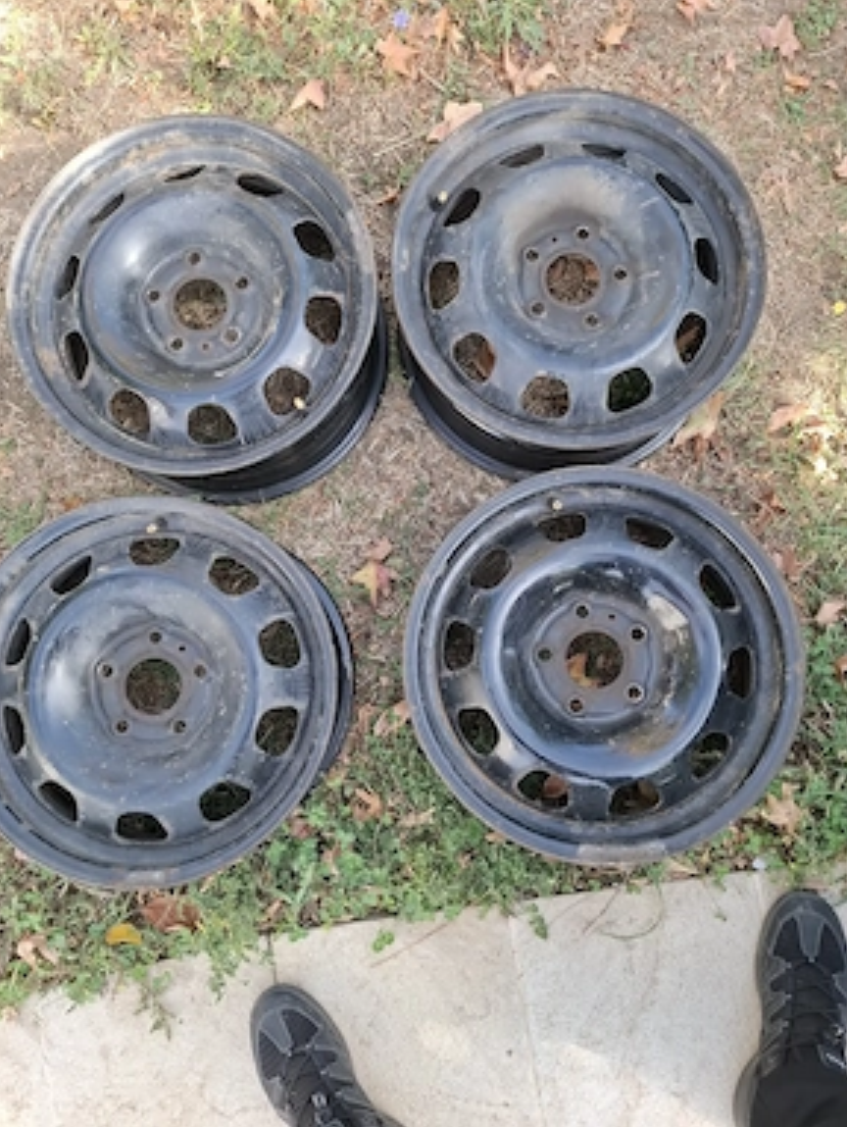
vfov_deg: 71.5
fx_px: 782
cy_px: 568
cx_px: 412
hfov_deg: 56.9
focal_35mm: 24
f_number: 1.8
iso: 50
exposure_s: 1/148
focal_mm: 5.54
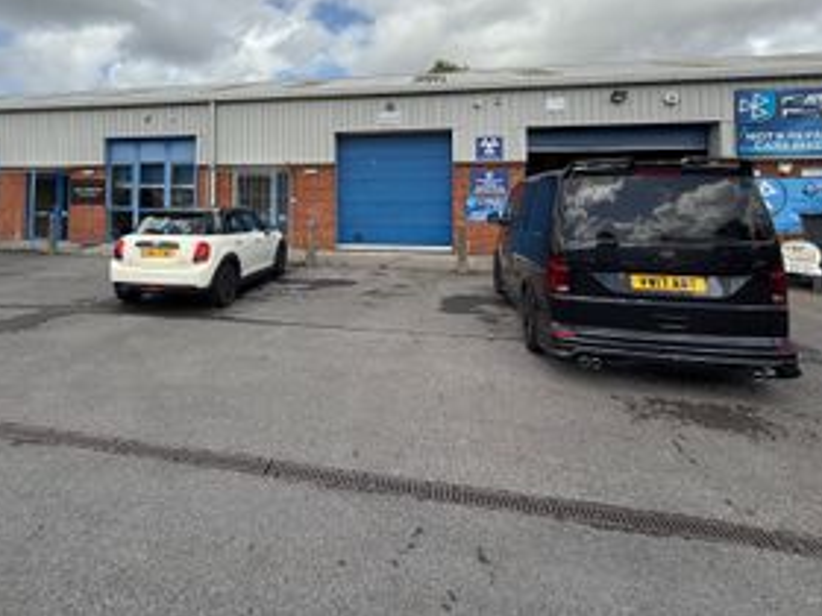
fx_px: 475
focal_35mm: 20
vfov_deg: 63.3
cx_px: 329
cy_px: 179
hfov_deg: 80.8
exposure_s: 1/1961
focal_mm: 2.22
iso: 50
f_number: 2.2
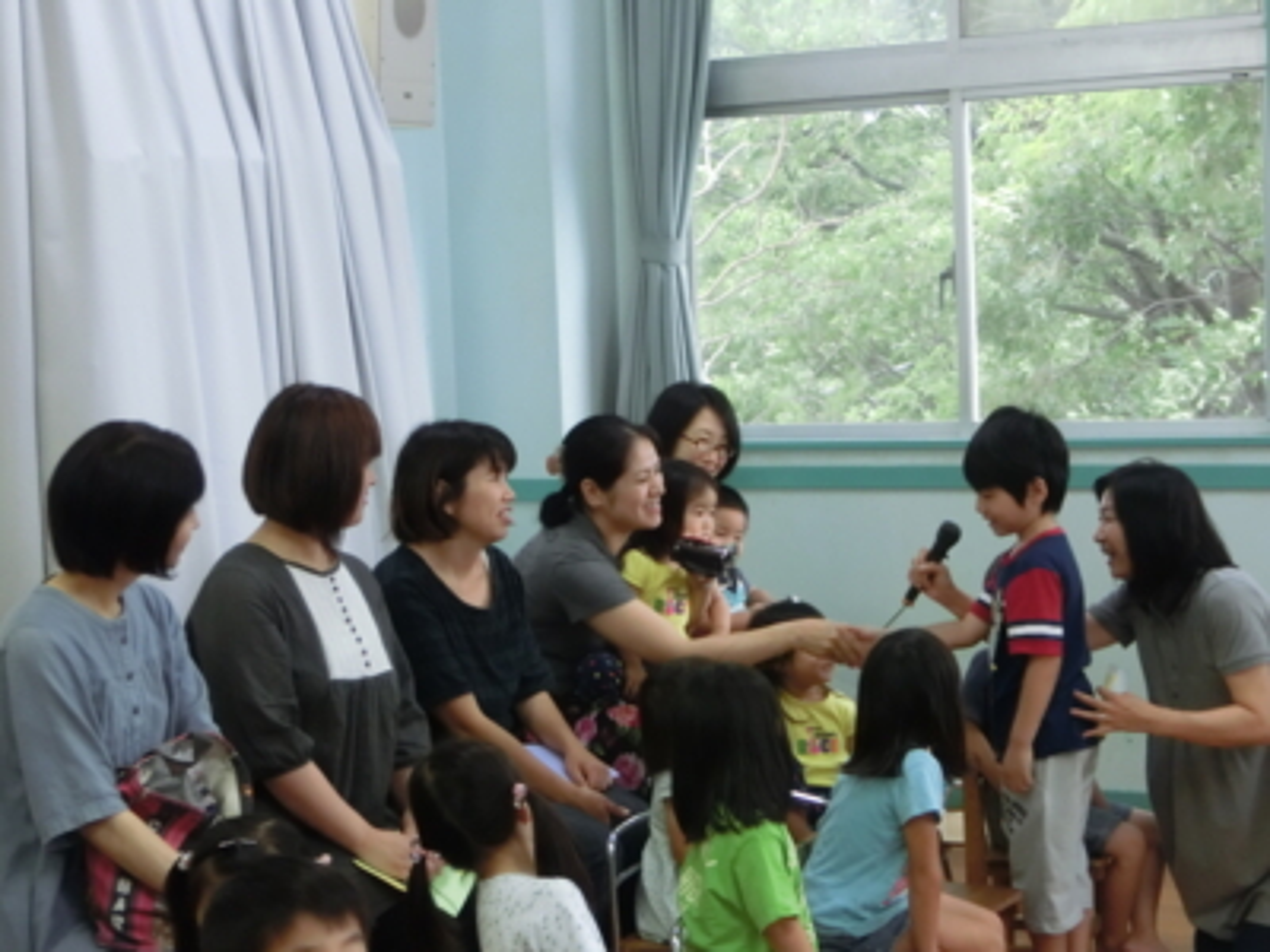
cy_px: 476
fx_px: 2495
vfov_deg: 21.6
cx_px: 635
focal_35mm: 68
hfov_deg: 28.6
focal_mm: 12.1
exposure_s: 1/125
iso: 1600
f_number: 4.7
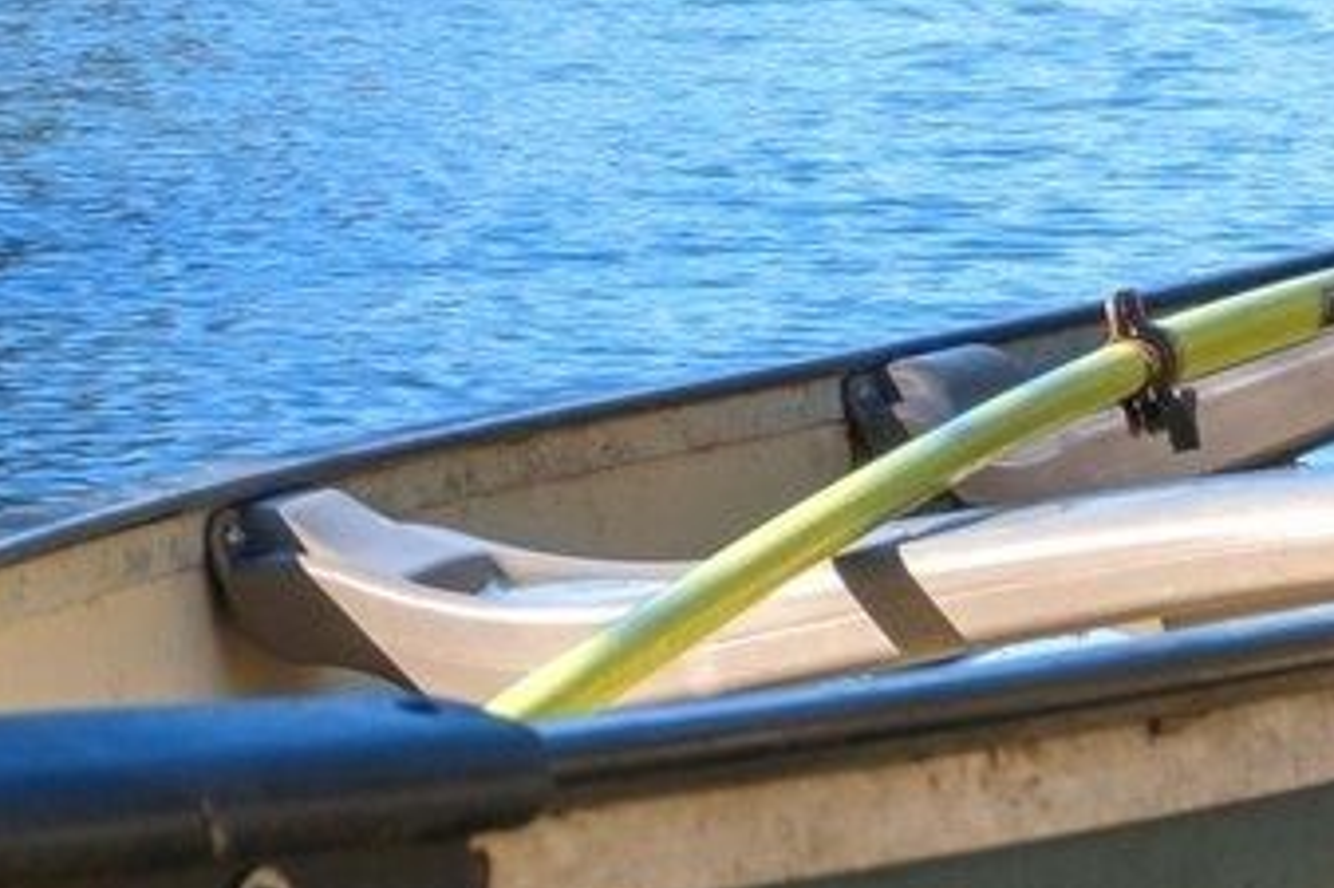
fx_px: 8074
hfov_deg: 9.3
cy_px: -495
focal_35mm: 218
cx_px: -482
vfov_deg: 6.2
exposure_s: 1/500
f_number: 8
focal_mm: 24
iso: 250
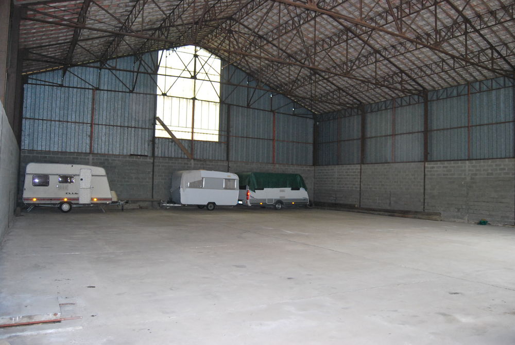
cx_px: 258
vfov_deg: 48.1
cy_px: 172
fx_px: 387
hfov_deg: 67.3
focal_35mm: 27
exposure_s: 1/60
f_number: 3.5
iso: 720
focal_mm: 18
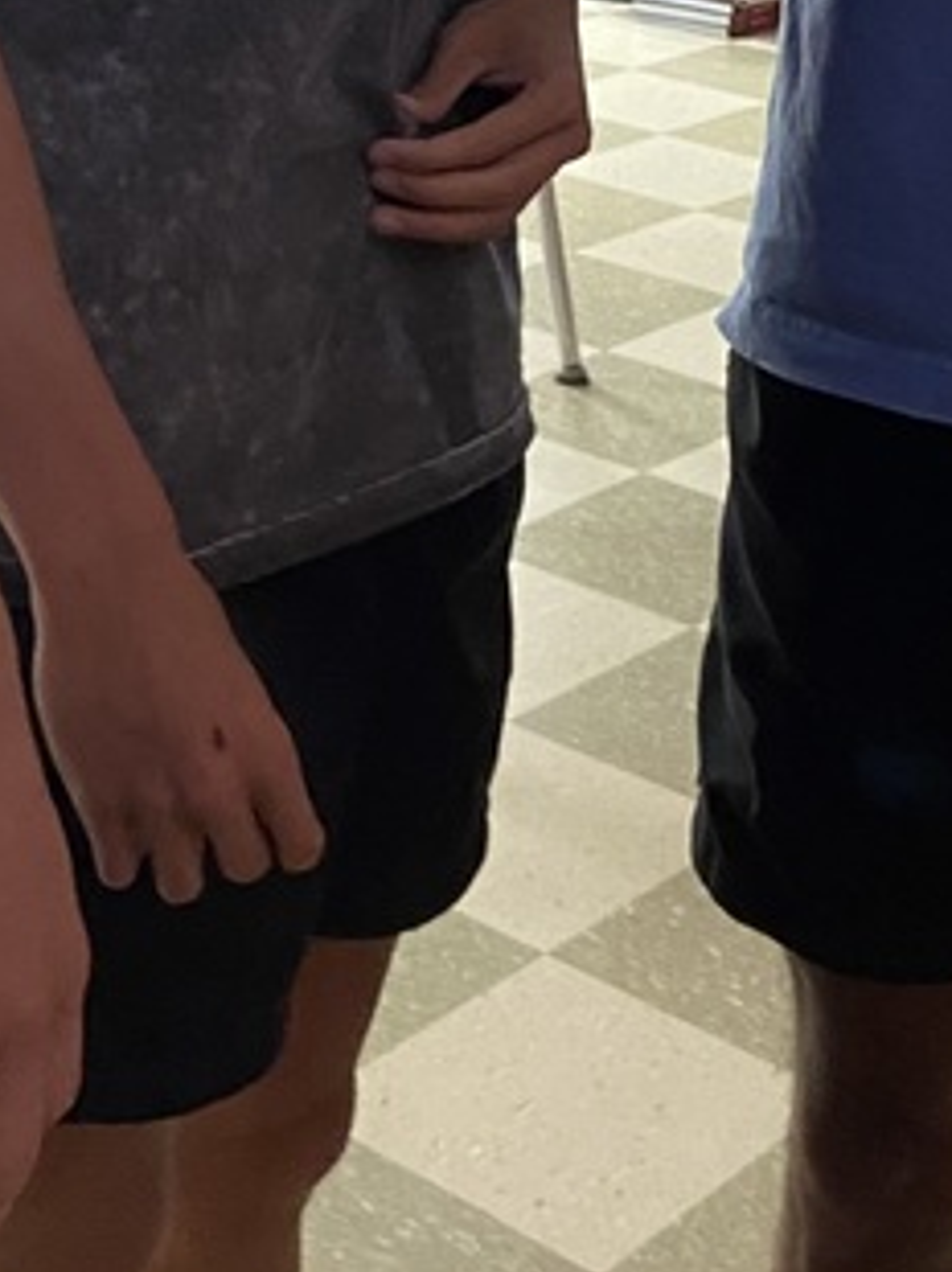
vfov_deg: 21.2
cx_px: 546
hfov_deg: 17.1
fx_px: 3158
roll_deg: -1.5
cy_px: -250
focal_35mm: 86
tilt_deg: -8.7
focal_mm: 4.25
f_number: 1.8
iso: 500
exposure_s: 1/30
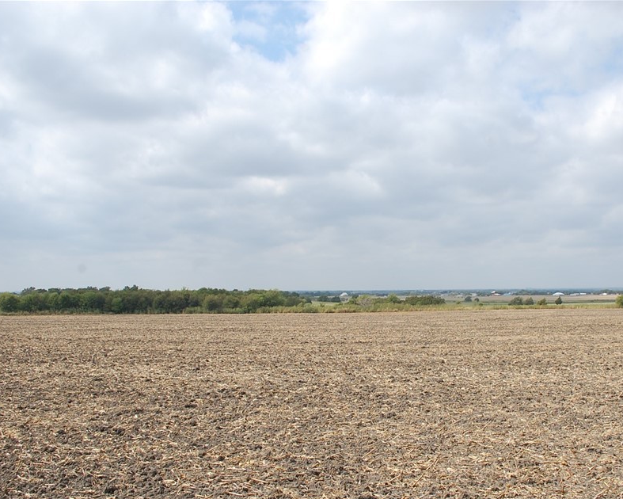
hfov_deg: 51.1
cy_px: 285
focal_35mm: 35
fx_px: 646
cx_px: 384
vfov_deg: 42.1
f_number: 10
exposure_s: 1/320
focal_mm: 18
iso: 200
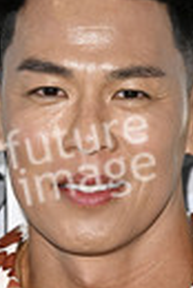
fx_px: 2342
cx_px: 106
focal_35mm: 292
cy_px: 279
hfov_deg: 4.7
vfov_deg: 7.0
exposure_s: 1/250
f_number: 5.6
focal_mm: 95
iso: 1250
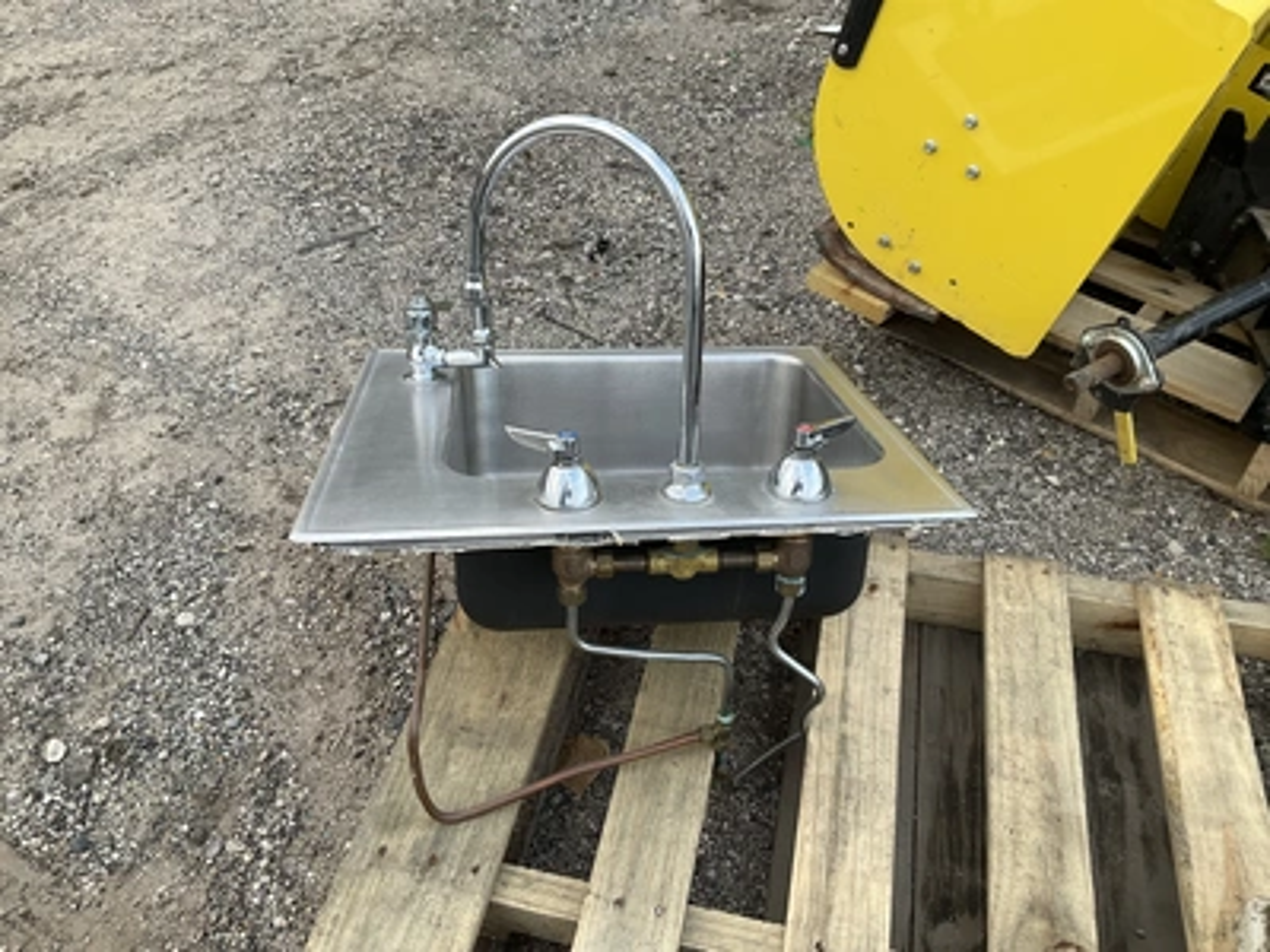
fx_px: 1064
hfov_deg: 61.7
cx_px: 635
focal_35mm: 29
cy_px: 476
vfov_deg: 48.2
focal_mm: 3
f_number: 1.8
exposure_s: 1/122
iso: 40
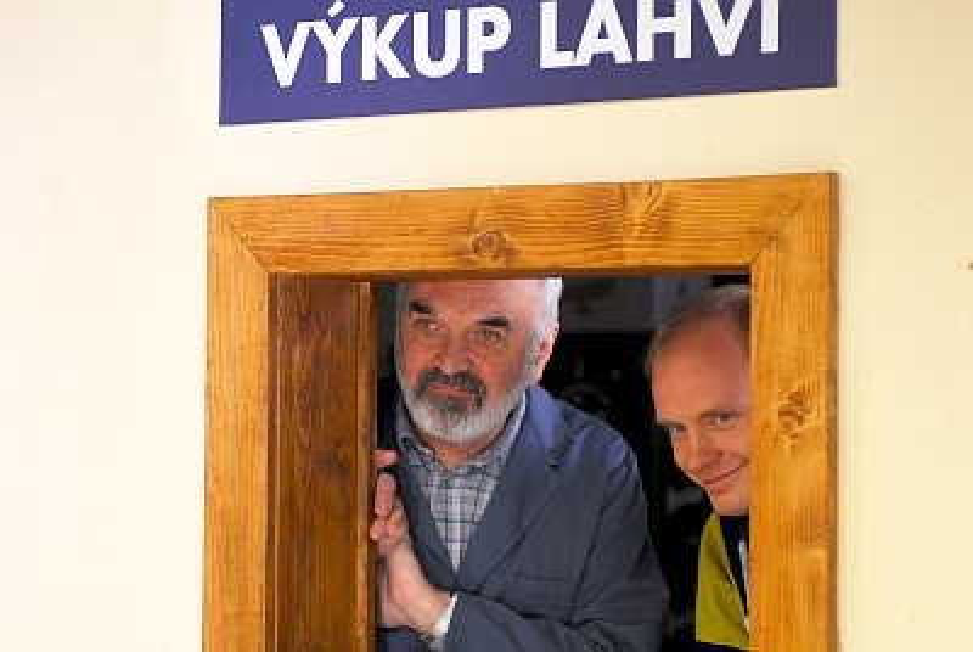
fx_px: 2842
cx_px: 486
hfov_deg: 19.4
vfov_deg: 13.1
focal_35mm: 105
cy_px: 326
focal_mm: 70
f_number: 3.5
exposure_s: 1/50
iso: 320
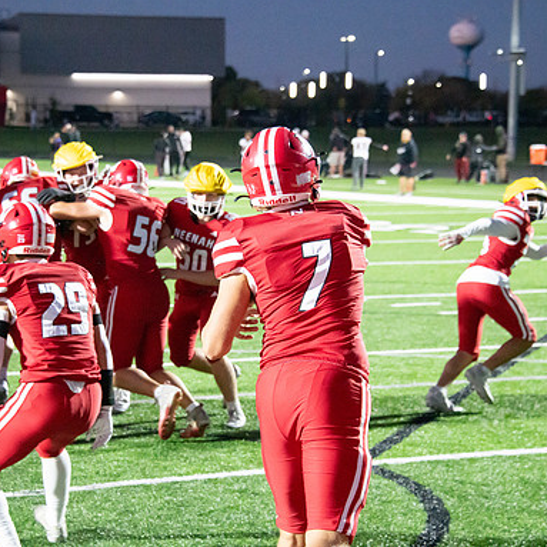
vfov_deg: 15.0
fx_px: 2074
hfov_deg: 15.0
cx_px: 246
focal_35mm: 116
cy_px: 272
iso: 25600
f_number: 5.6
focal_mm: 90
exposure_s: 1/500
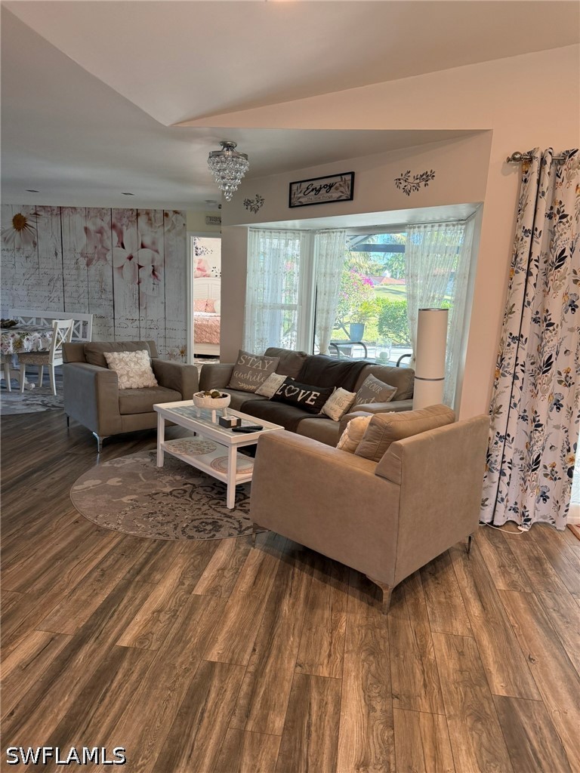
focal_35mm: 24
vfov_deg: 71.6
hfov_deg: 56.8
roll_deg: -2.2
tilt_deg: -10.4
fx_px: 536
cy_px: 386
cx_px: 290
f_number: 1.78
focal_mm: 6.76
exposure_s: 1/131
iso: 200
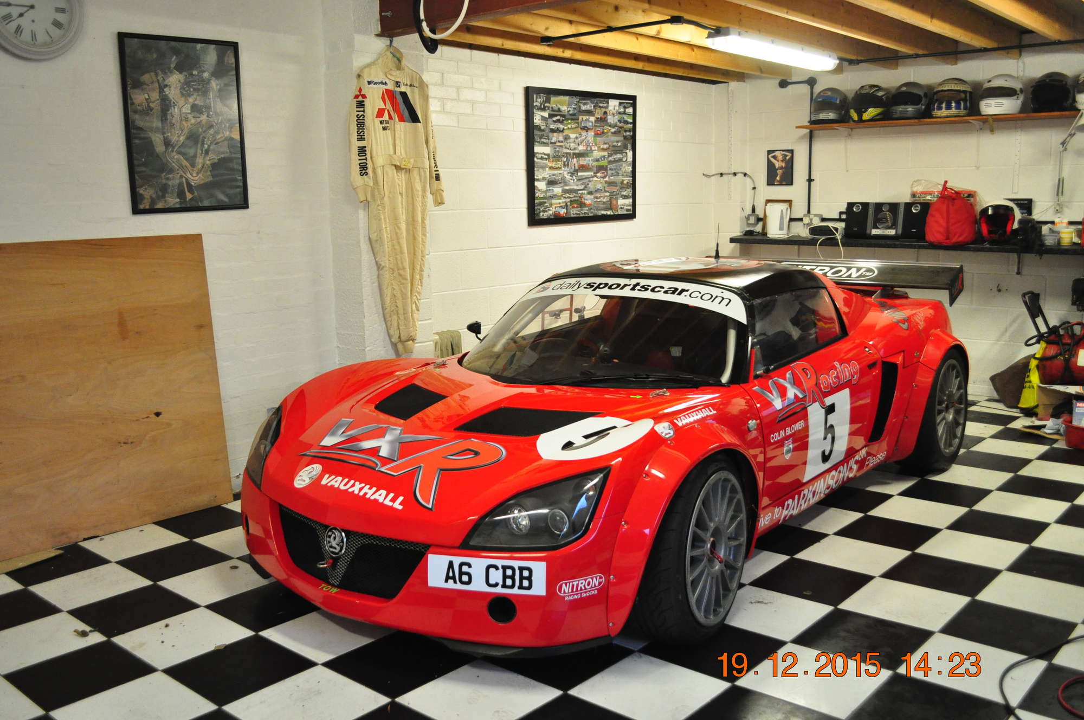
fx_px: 992
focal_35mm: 33
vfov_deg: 39.9
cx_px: 542
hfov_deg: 57.3
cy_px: 360
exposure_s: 1/100
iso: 1800
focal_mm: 22
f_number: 3.8
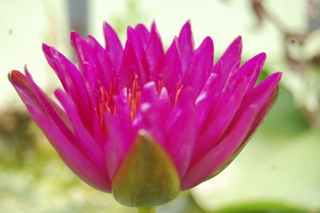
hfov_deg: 24.6
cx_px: 160
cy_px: 106
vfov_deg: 16.5
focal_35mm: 82
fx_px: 733
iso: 200
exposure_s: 1/125
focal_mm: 55
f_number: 5.6
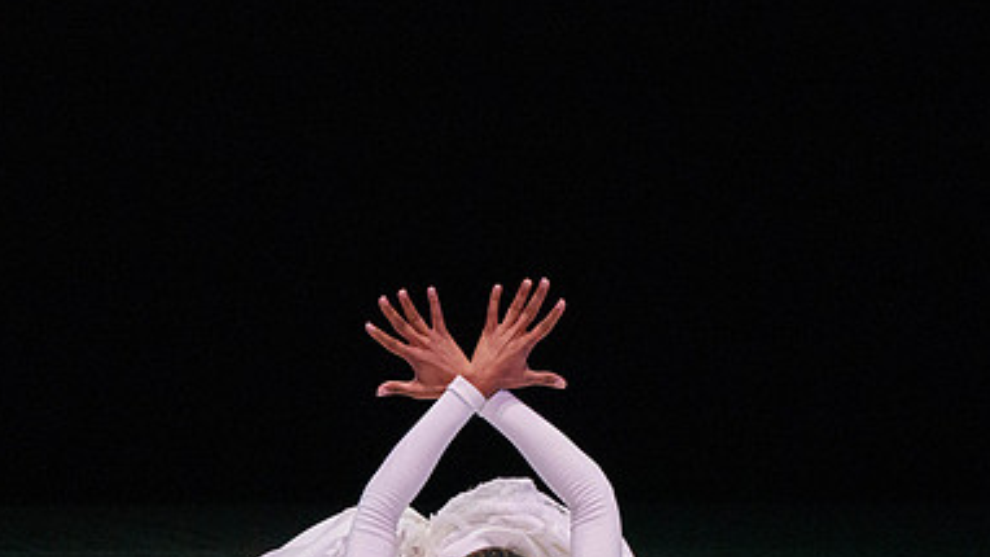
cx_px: 476
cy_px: 251
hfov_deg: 2.2
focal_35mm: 985
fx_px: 25861
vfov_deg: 1.2
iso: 5000
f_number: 6.3
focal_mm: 400
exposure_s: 1/400
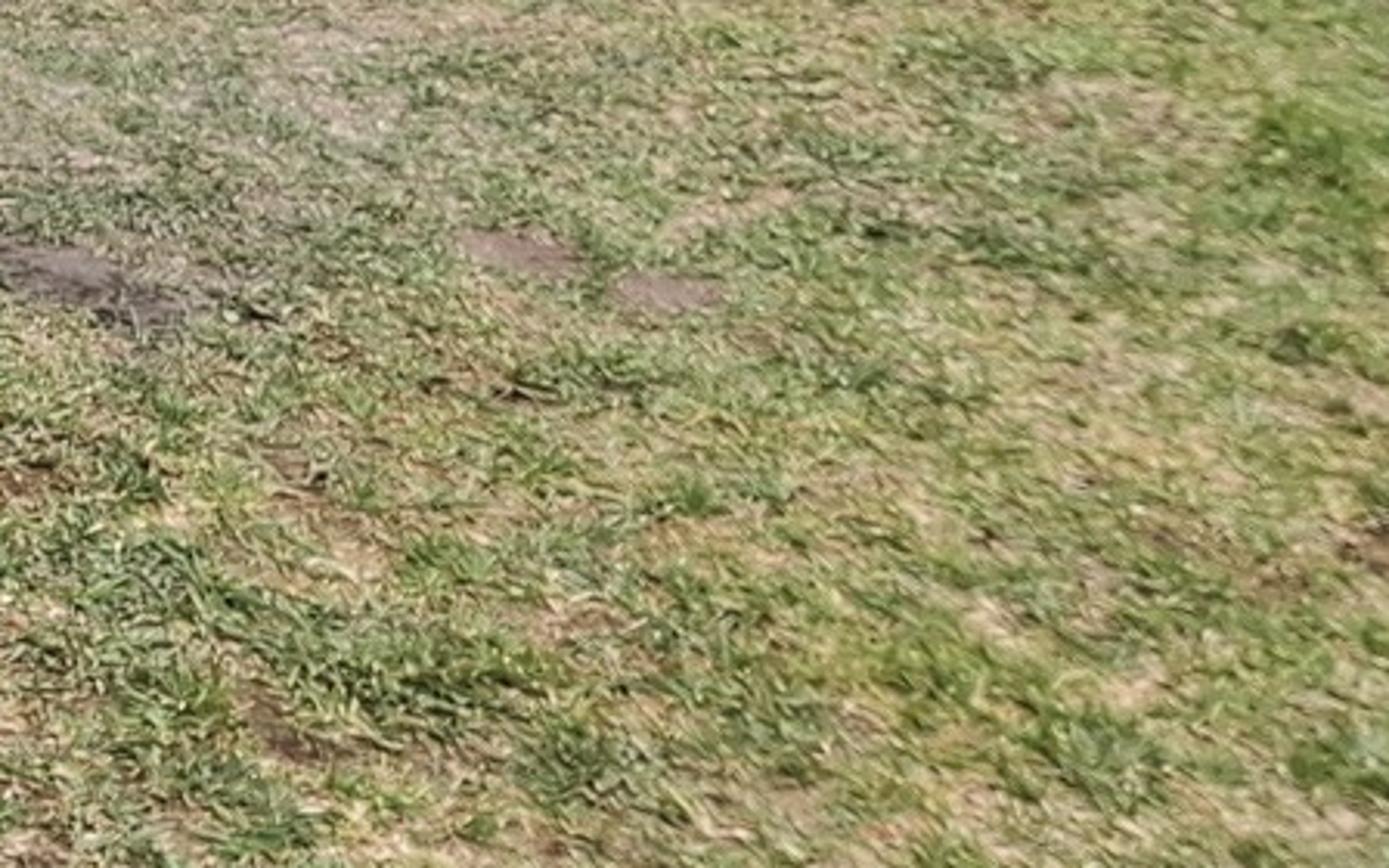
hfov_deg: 19.4
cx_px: -933
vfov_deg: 13.5
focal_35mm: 87
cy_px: -694
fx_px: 3293
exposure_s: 1/219
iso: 50
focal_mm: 5.54
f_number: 1.8
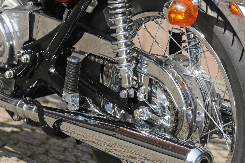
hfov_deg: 6.9
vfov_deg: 4.6
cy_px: 82
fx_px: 2039
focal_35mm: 300
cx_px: 122
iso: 500
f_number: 5.6
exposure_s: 1/1250
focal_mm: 200
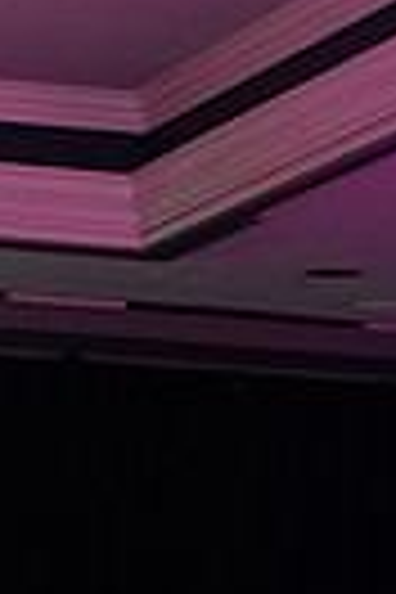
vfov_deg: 8.0
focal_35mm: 246
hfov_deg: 5.5
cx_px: -371
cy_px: 1134
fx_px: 4059
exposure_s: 1/250
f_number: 5.6
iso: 2500
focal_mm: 56
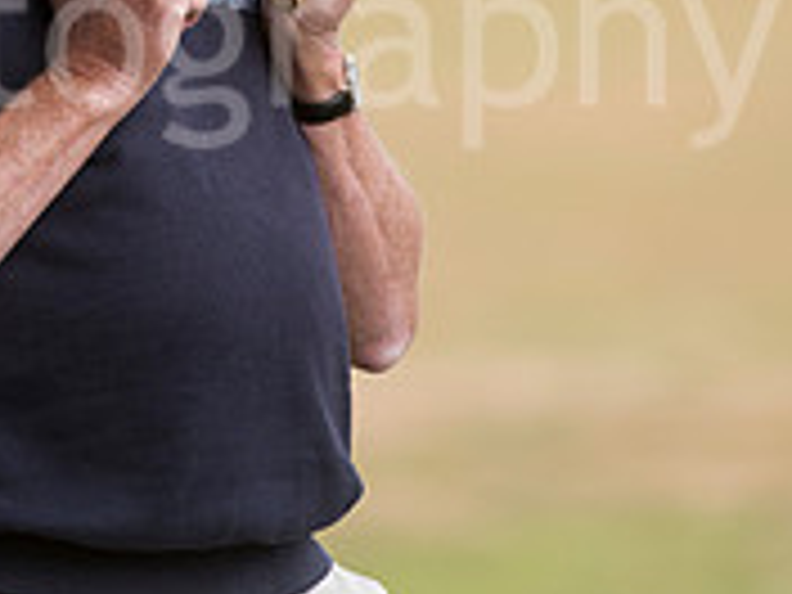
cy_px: -178
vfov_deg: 1.6
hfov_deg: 2.1
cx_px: 207
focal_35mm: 951
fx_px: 21758
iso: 800
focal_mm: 300
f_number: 4
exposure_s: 1/3200
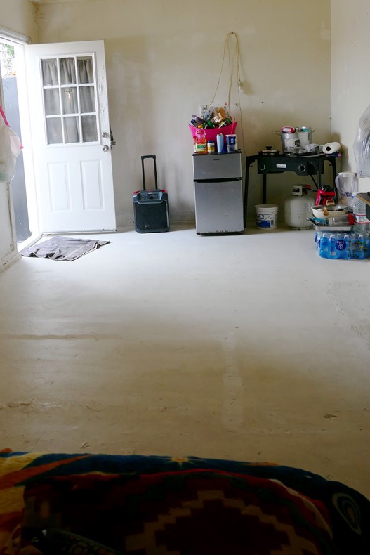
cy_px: 186
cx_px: 138
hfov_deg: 39.7
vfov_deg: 56.0
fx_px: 508
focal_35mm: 33
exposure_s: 1/125
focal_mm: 8.8
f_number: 2.8
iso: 125
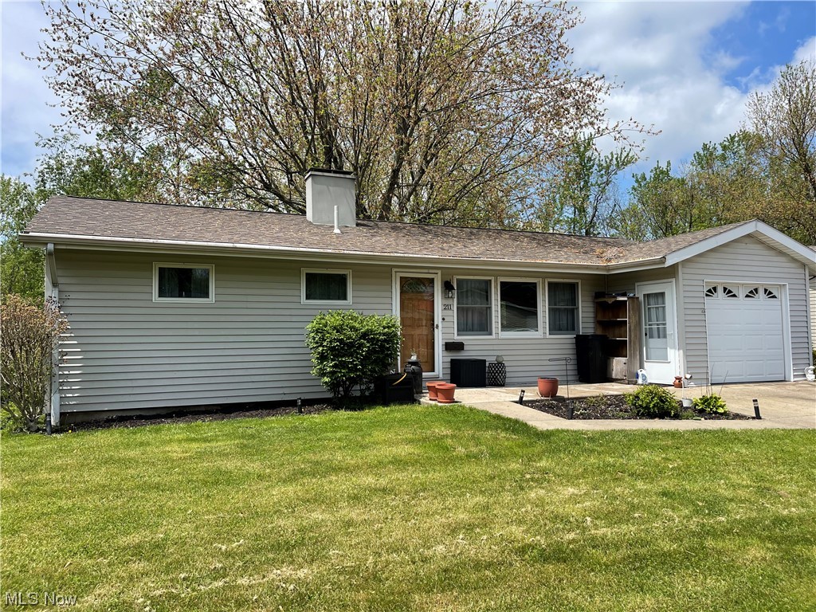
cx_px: 408
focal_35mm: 26
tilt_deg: +2.8
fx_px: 613
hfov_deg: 67.3
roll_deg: +1.2
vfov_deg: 53.1
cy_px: 306
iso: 32
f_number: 1.6
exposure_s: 1/3003
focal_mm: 5.1
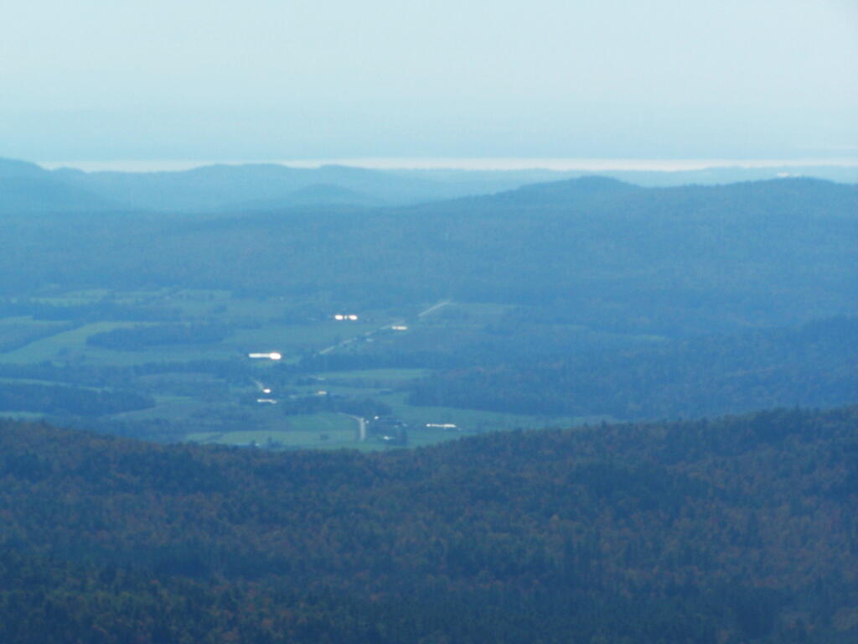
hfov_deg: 9.1
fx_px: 5403
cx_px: 429
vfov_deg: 6.8
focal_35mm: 218
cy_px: 322
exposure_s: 1/1000
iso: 80
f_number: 6.3
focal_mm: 36.2
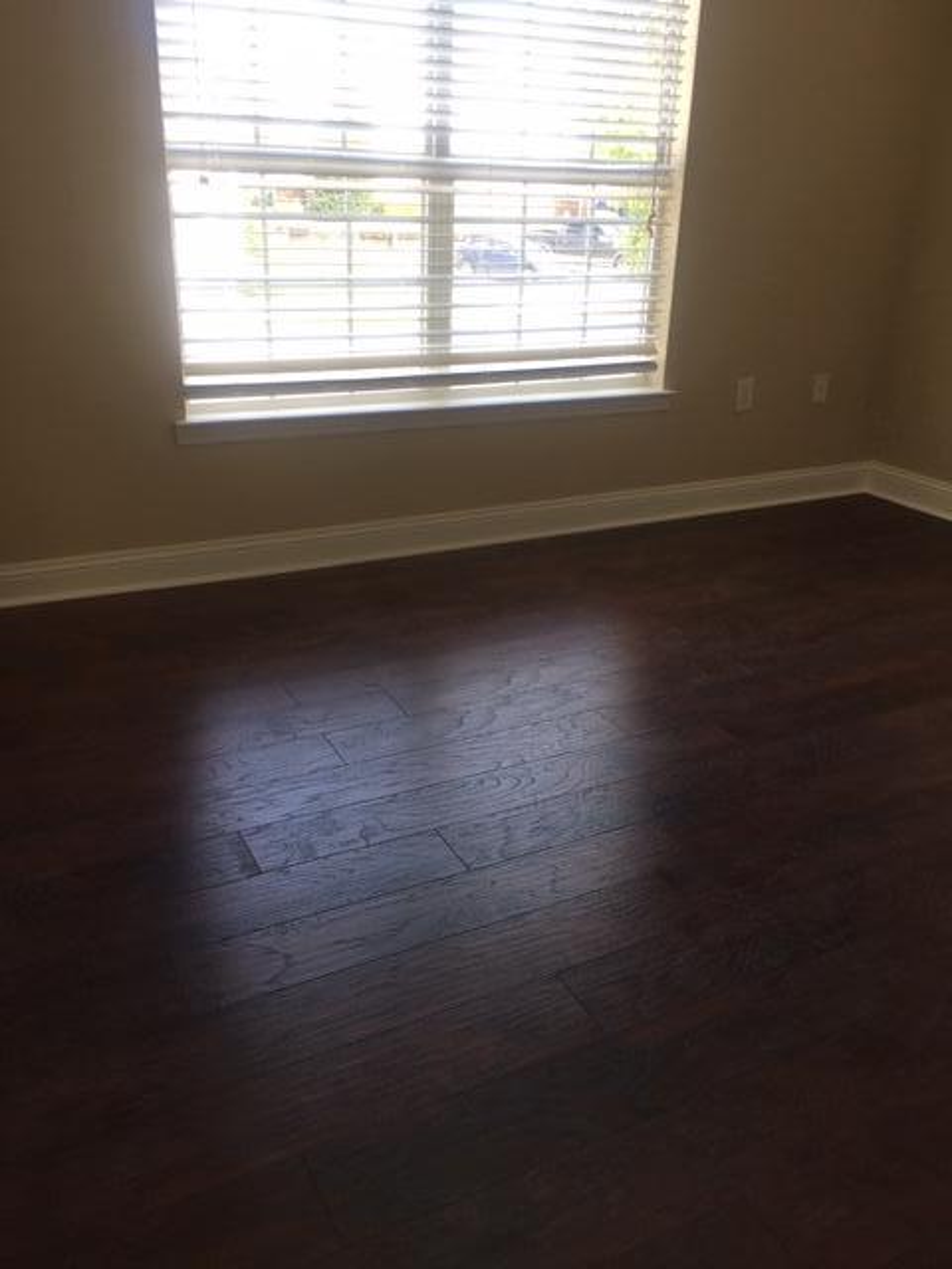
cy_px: 634
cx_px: 476
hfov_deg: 48.2
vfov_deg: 61.7
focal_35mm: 29
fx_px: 1063
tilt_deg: -21.5
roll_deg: -2.0
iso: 25
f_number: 2.2
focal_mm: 4.15
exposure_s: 1/60
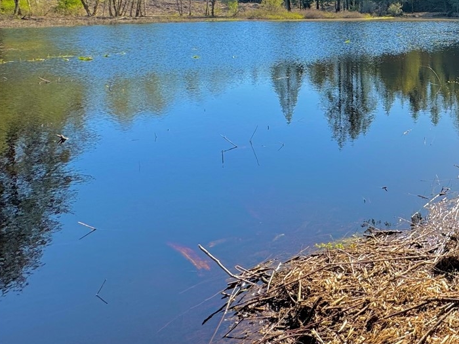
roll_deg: -0.2
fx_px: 424
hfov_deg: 42.9
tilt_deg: +0.1
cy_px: 37
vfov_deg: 40.9
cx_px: 516
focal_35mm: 32
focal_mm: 2.22
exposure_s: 1/388
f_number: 2.2
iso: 40
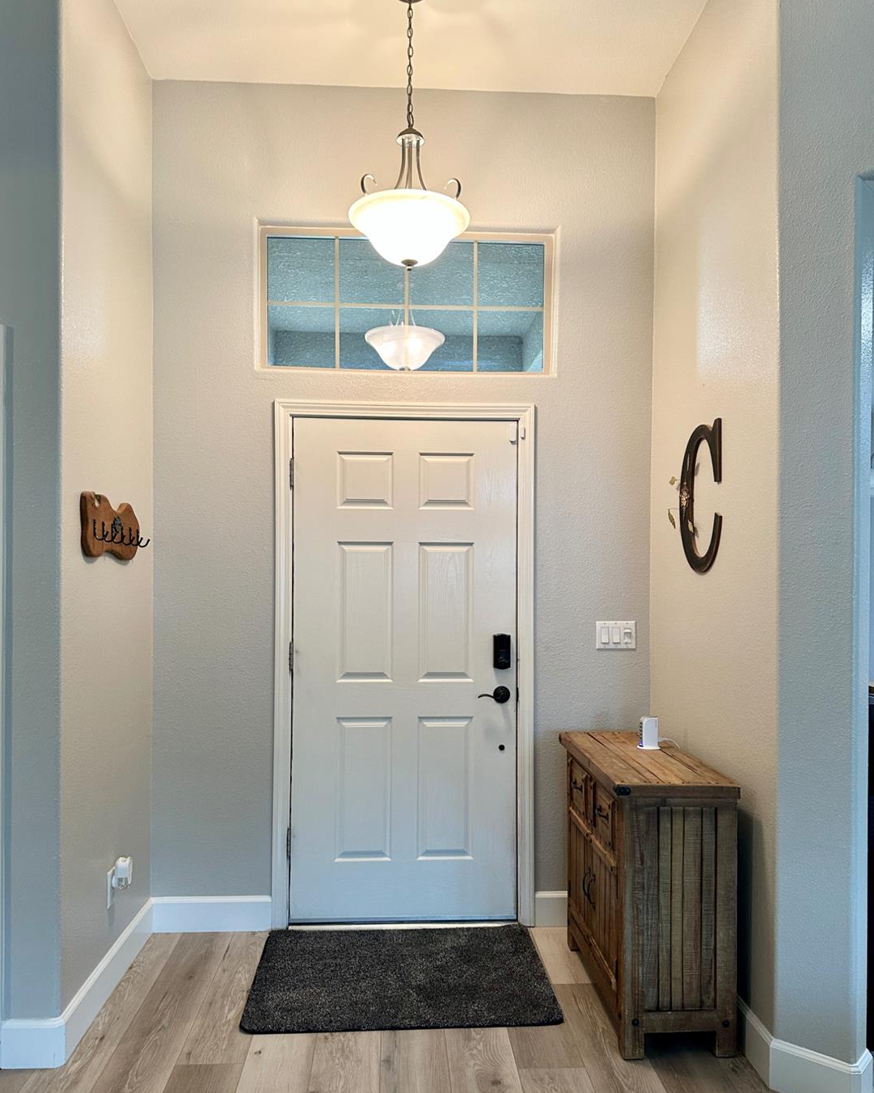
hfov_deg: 54.9
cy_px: 591
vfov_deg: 65.9
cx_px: 437
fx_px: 841
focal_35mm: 26
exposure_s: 1/60
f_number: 1.78
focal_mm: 6.86
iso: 250
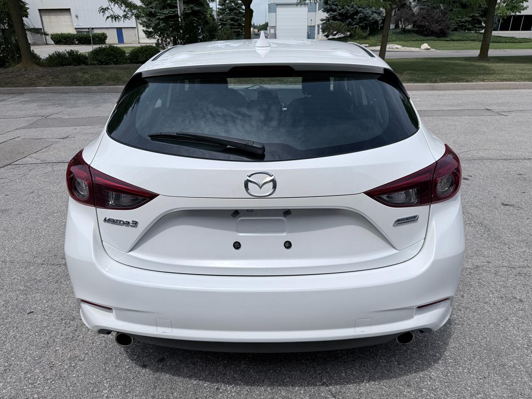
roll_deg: -0.3
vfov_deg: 56.8
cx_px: 266
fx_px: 369
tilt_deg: -23.4
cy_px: 200
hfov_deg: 71.6
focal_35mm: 24
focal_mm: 6.76
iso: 80
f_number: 1.78
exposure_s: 1/10309
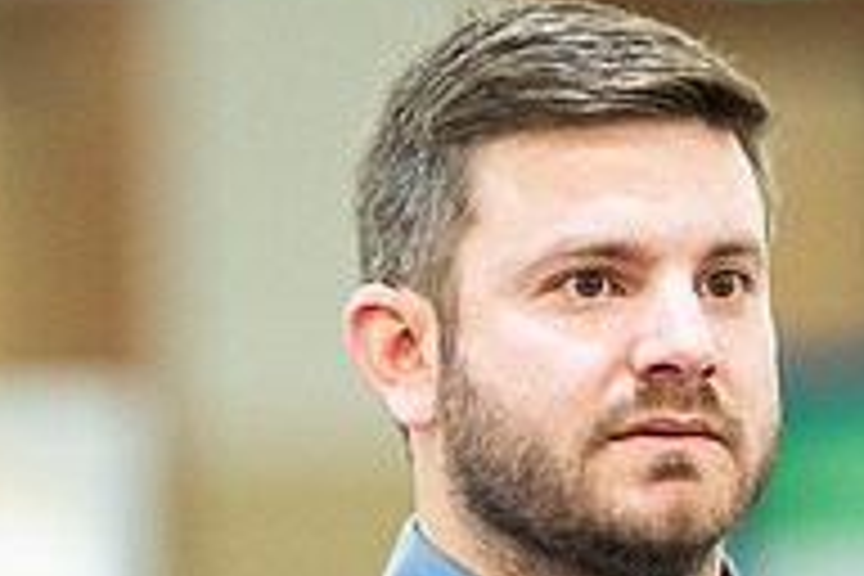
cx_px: 274
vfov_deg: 2.3
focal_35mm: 604
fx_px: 14495
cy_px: 515
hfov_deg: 3.4
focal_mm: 200
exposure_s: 1/160
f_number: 2.8
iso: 3200
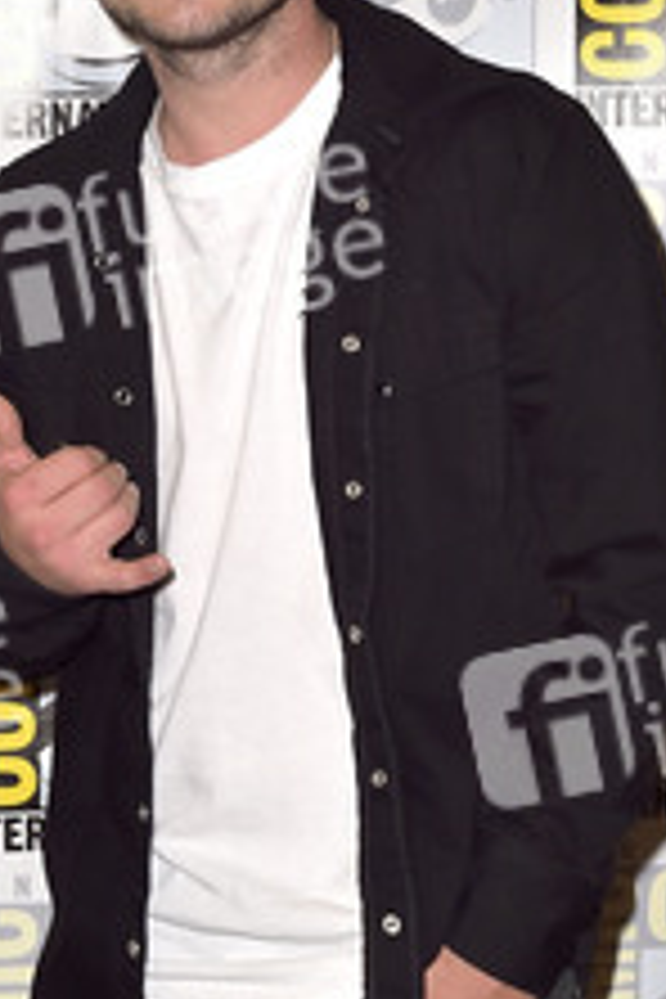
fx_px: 2497
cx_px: 286
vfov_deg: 22.6
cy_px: 477
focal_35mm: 90
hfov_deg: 15.2
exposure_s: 1/320
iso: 500
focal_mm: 50
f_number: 6.3
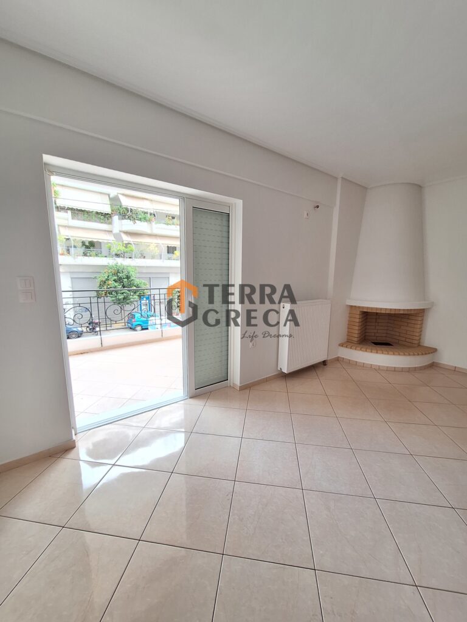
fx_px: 234
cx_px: 234
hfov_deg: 89.9
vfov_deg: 106.2
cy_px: 311
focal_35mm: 13
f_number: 2.2
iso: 100
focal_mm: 1.74
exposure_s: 1/40
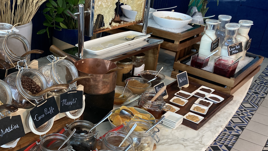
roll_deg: -3.6
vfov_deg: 28.1
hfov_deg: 47.6
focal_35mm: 42
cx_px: 89
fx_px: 298
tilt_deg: -27.4
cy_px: 103
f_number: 1.8
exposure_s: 1/50
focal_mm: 3.99
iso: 200
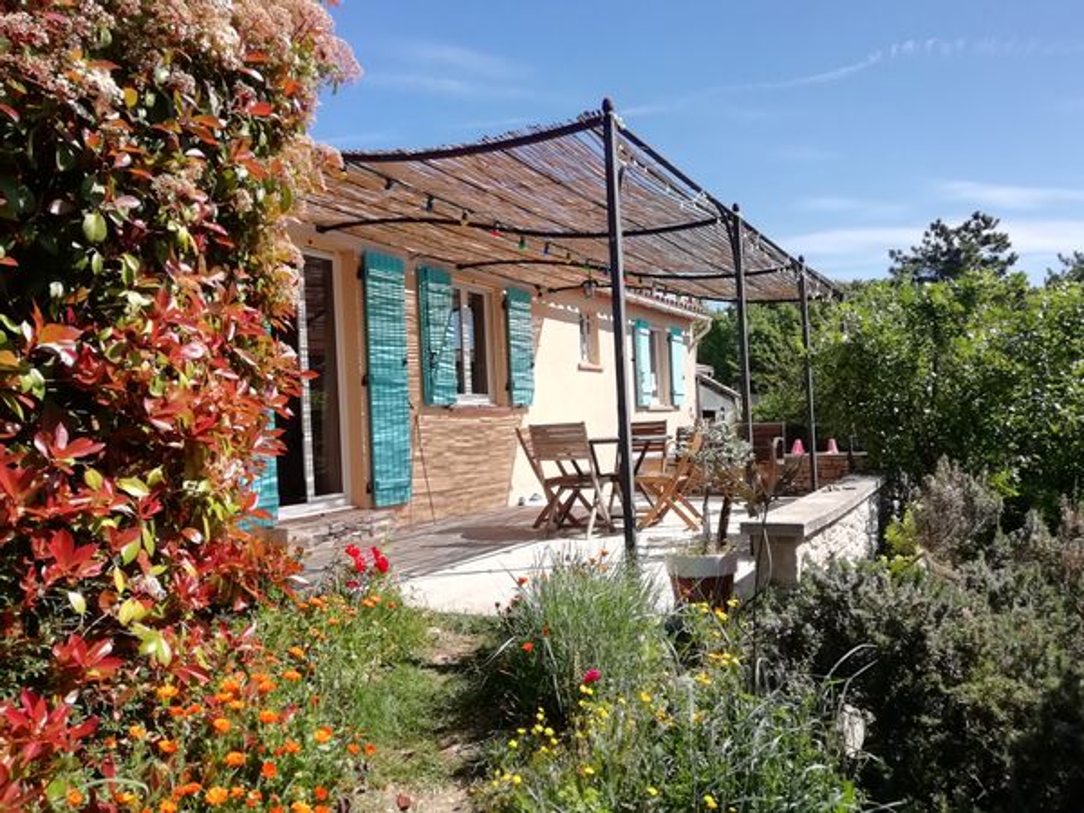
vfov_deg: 53.1
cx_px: 542
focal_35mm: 26
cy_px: 406
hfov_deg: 67.3
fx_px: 814
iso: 50
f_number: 2.2
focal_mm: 3.46
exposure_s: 1/1003
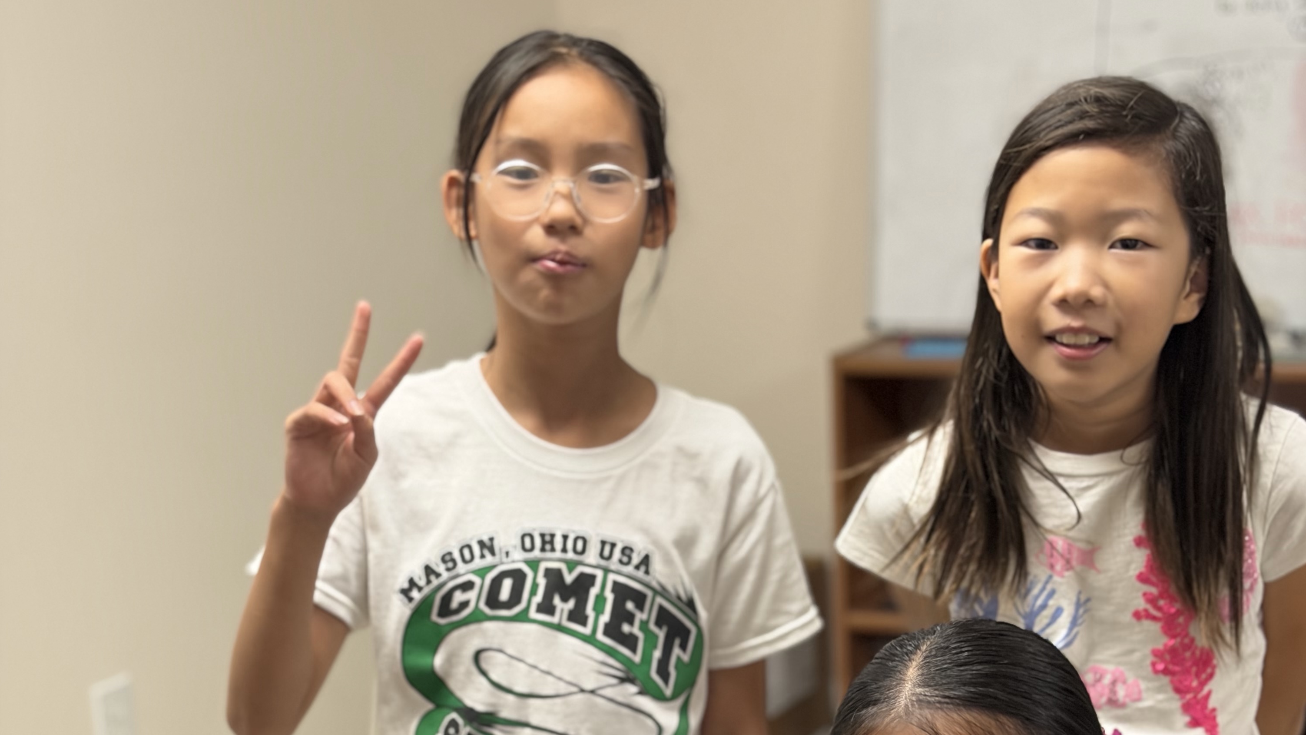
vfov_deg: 15.6
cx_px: 651
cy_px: 762
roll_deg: +3.1
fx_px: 2632
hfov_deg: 27.9
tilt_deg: -16.9
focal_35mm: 76
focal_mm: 5.96
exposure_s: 1/40
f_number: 1.6
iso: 160
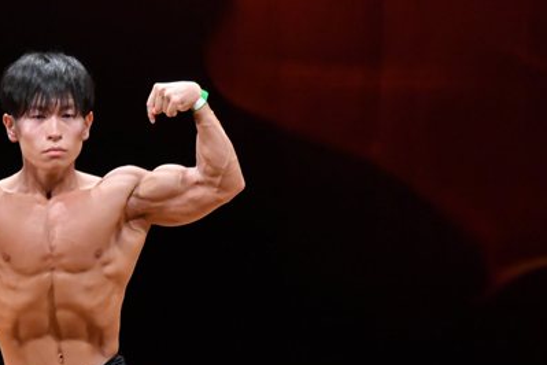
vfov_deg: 2.4
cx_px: 128
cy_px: 277
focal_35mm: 582
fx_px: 8842
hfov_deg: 3.5
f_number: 5.6
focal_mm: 200
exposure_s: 1/400
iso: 4000
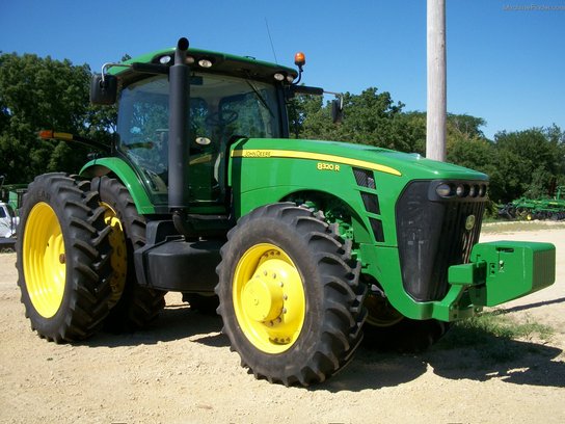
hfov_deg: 52.6
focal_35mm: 35
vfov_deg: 40.7
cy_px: 212
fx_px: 571
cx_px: 282
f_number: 5.6
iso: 80
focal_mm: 6.3
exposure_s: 1/400
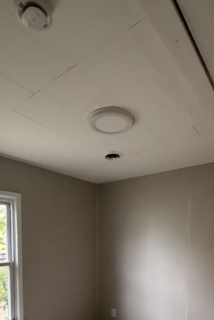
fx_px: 214
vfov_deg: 67.8
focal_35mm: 24
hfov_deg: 53.1
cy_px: 249
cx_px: 114
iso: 320
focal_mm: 2.22
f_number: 2.2
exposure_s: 1/71
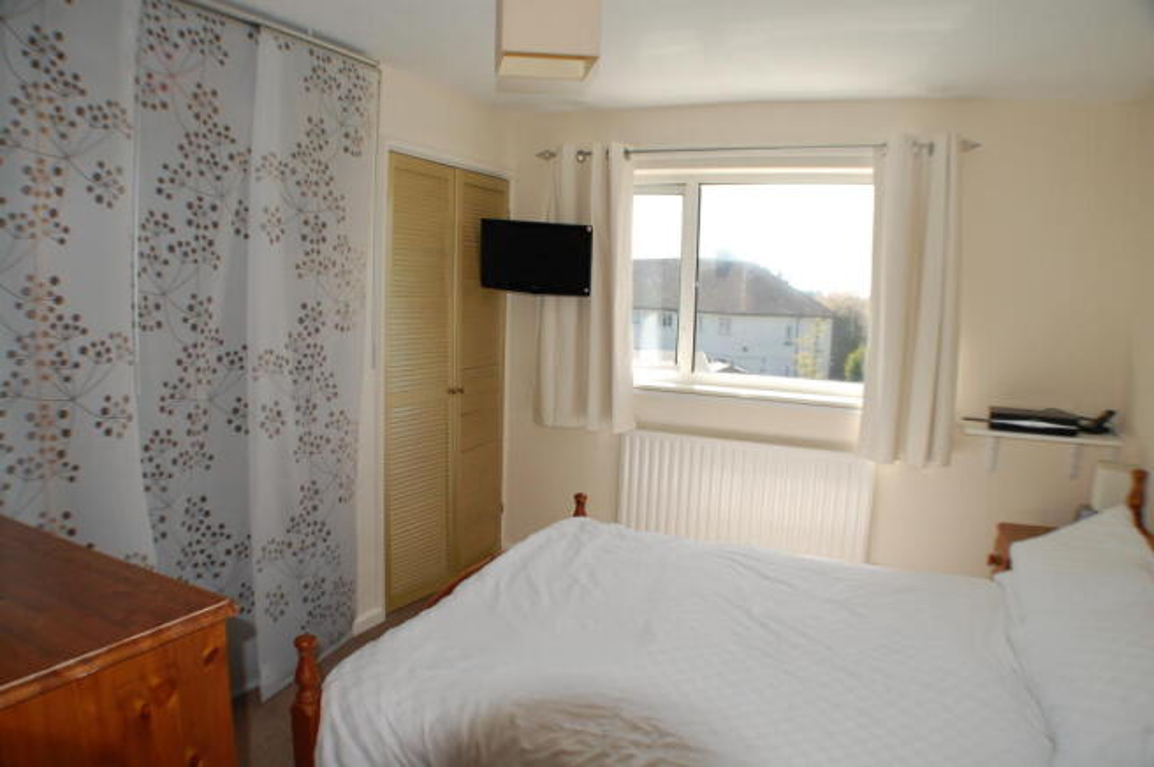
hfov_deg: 57.3
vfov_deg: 39.9
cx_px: 577
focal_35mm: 33
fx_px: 1057
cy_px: 384
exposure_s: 1/500
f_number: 5
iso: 400
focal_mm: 22
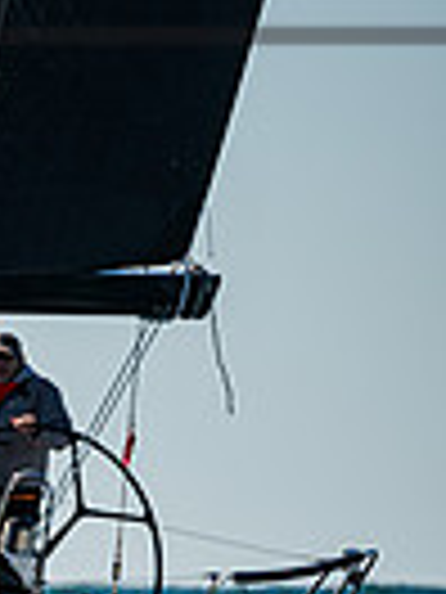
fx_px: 23192
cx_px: -838
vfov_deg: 1.5
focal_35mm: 1350
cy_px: 142
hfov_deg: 1.1
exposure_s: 1/2500
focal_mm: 320
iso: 400
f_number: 5.6
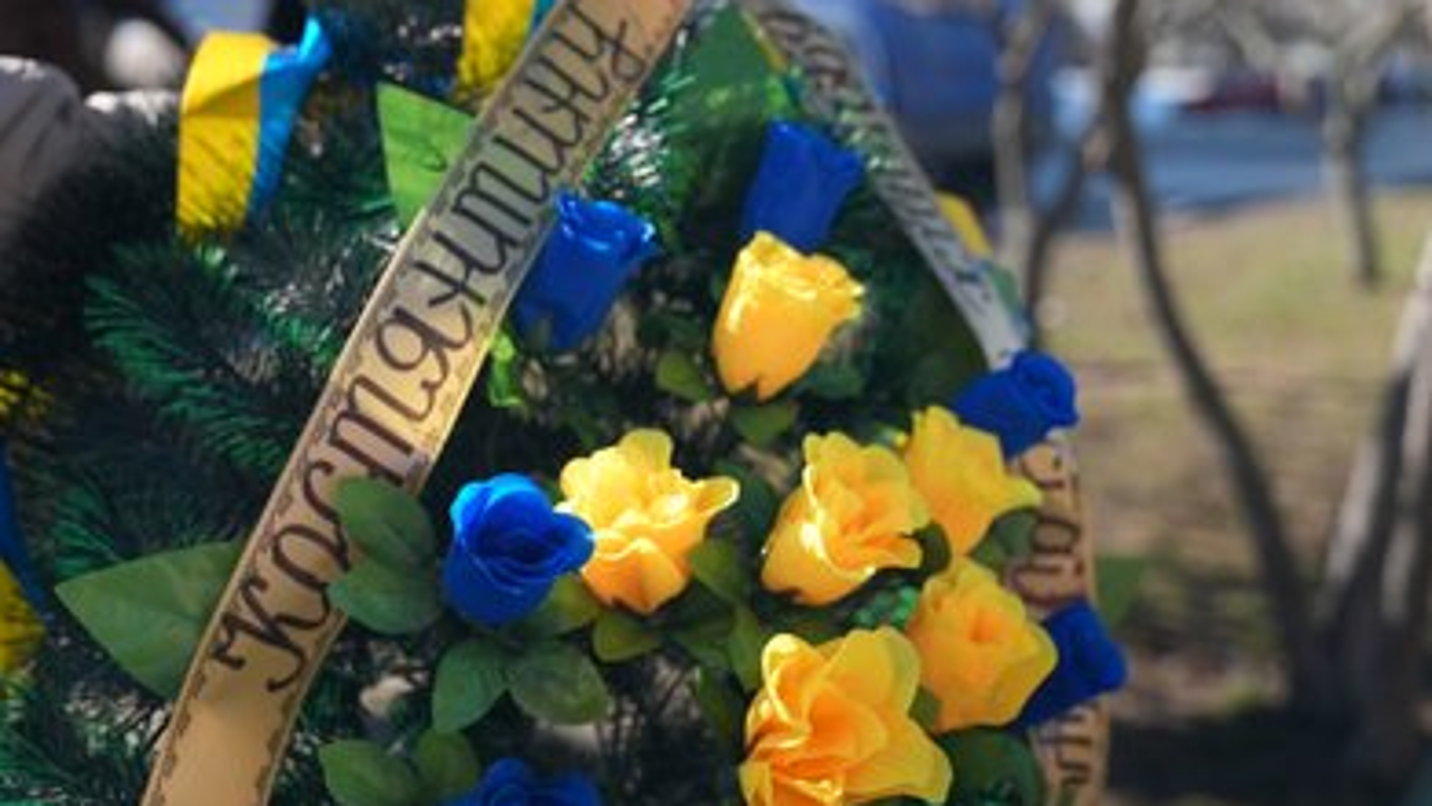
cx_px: 729
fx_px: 1671
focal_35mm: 44
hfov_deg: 46.4
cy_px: 368
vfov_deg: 27.1
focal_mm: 41
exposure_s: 1/160
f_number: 2.8
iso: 3200
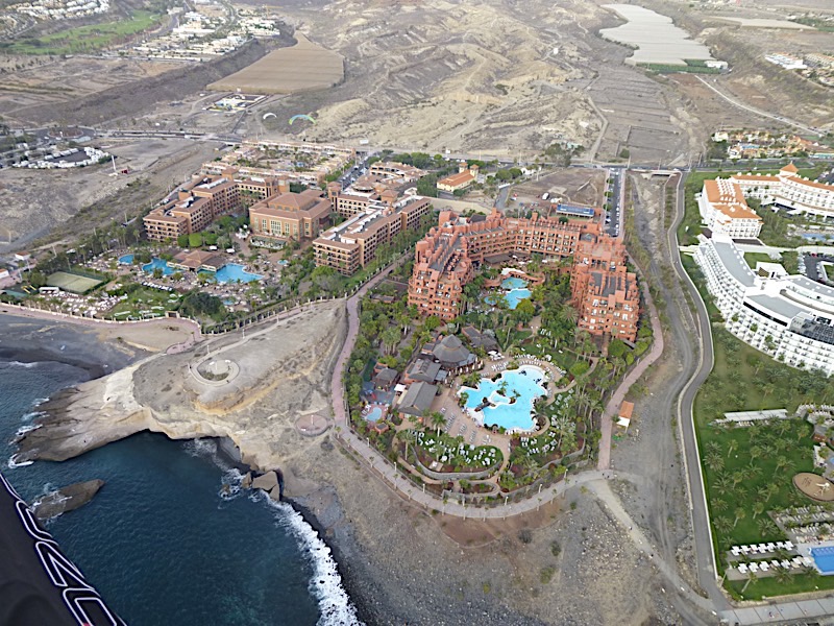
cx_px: 417
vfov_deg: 54.9
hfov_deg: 69.4
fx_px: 602
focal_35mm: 25
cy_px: 313
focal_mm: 4.5
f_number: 3.1
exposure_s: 1/320
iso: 100
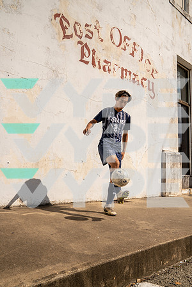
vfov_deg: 63.7
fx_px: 232
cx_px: 96
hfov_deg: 45.0
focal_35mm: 29
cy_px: 144
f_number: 11
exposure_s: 1/250
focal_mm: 29
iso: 125
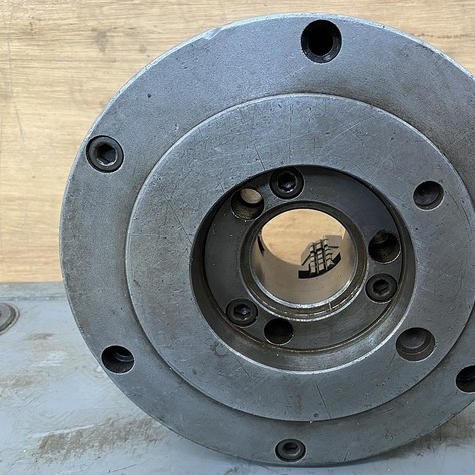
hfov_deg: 51.9
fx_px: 481
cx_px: 301
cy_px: 240
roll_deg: +0.7
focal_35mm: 31
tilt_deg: -23.0
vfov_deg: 52.5
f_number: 1.8
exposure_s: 1/60
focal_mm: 4.25
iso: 320
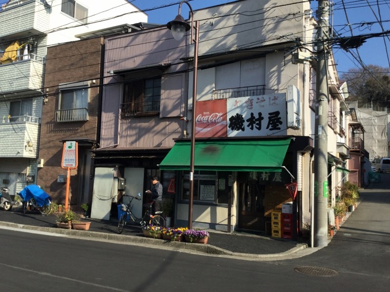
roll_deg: -2.6
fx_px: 349
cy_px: 146
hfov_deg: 58.4
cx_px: 195
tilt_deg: +4.9
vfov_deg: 45.4
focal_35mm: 31
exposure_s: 1/994
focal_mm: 3.3
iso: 25
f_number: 2.4
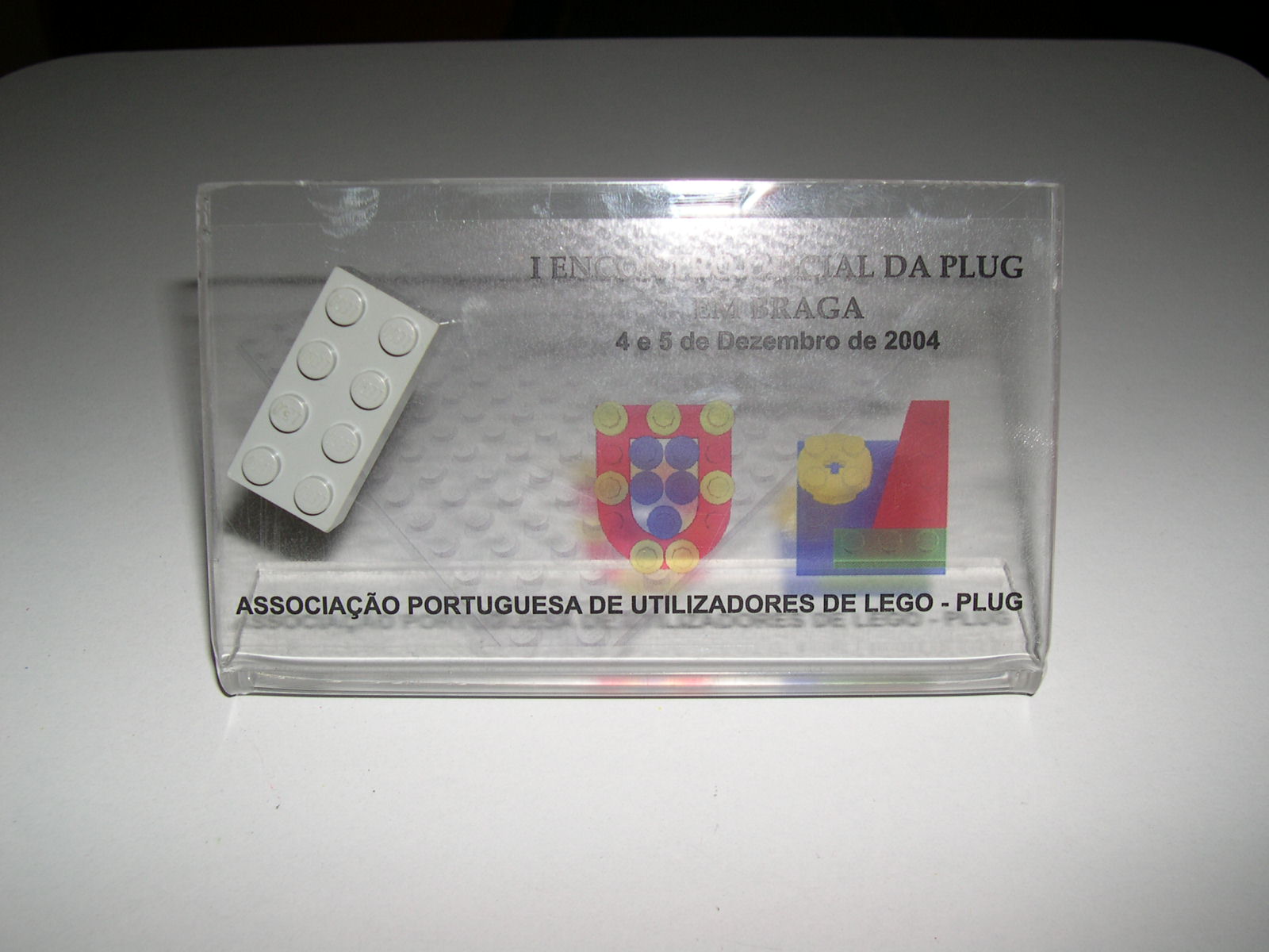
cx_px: 634
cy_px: 476
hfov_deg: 49.0
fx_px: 1393
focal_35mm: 38
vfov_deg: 37.7
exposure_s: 1/60
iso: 100
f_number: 7.6
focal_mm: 8
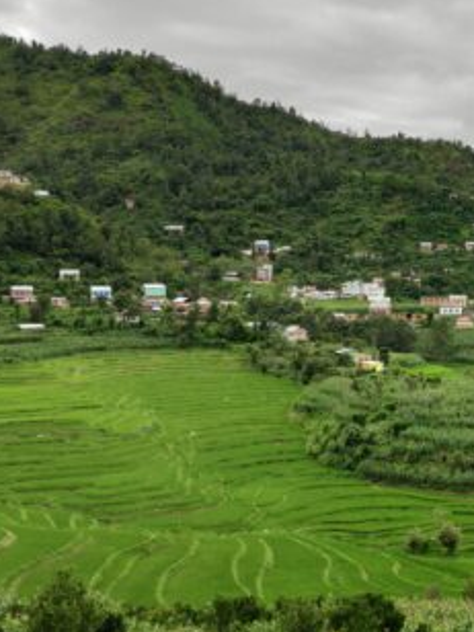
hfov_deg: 32.9
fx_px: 712
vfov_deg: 47.8
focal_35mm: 39
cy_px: 283
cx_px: 505
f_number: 1.9
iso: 100
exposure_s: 1/166
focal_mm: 3.94
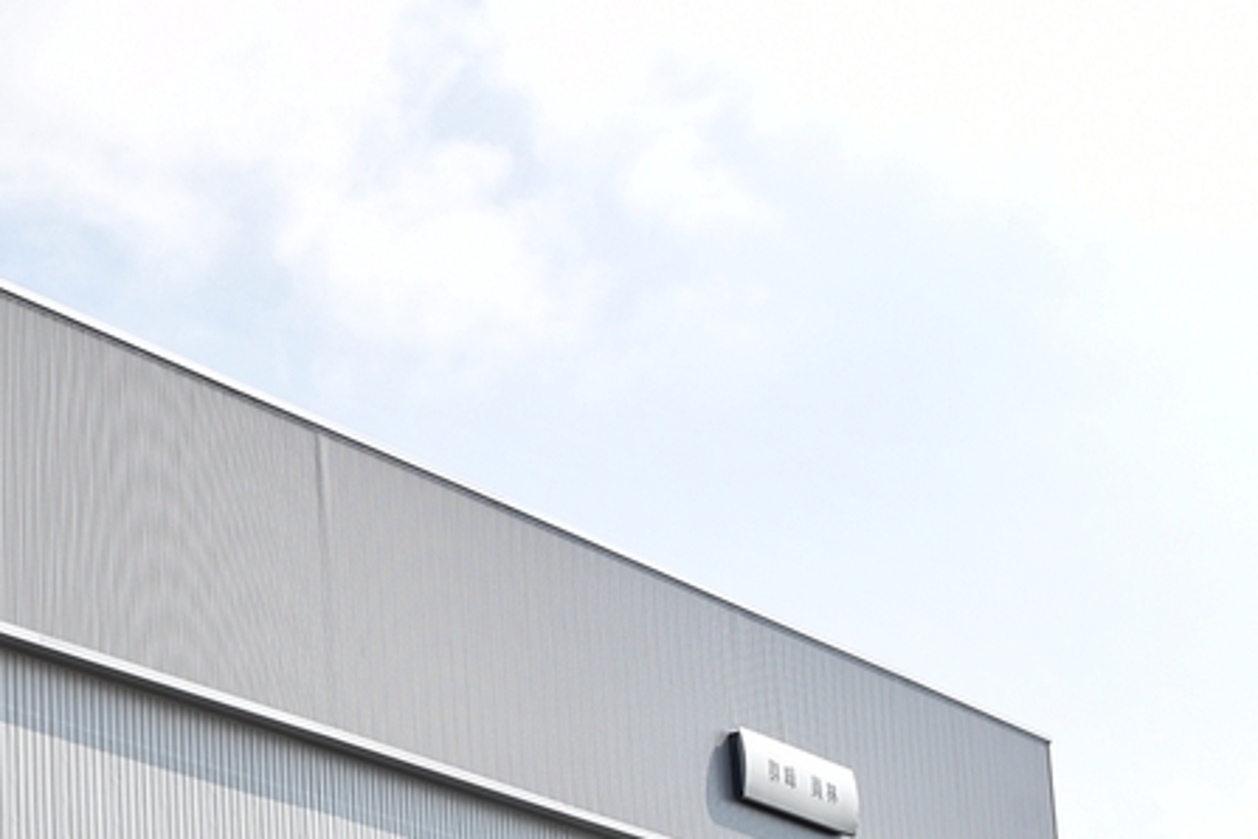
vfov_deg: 15.4
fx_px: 3005
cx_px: -189
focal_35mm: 86
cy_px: 959
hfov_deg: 22.1
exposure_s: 1/80
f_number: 14
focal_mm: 20
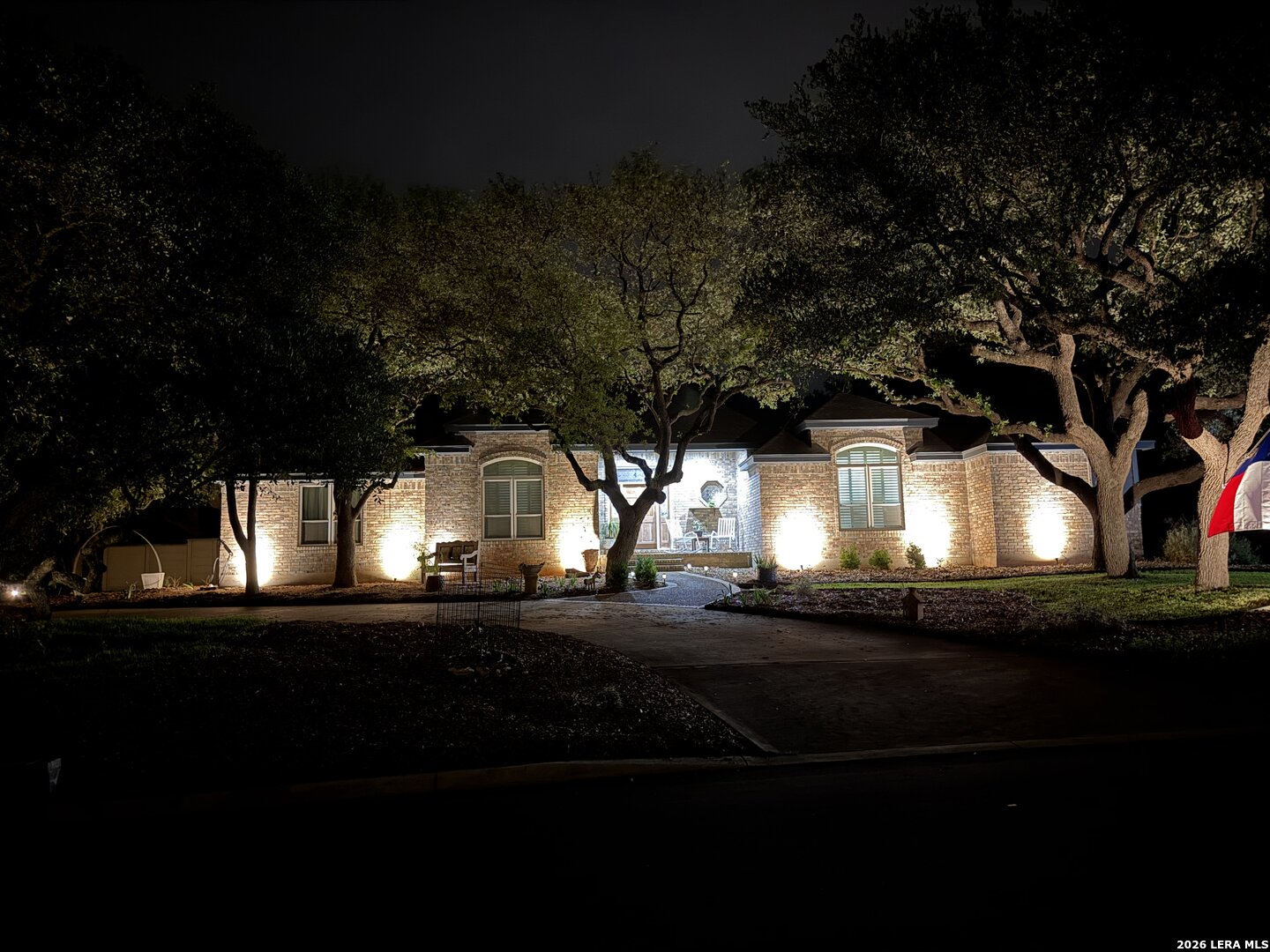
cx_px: 635
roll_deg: +1.5
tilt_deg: +6.1
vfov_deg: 56.8
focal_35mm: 24
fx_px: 881
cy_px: 476
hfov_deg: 71.6
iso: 800
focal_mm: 6.76
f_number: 1.78
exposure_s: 1/2
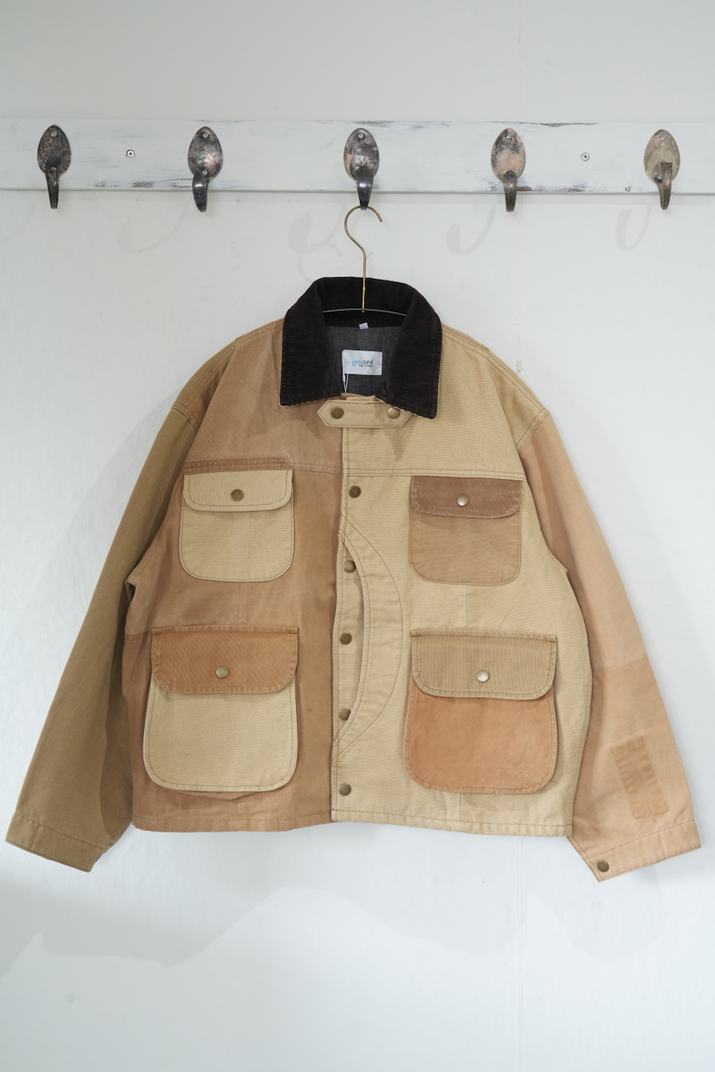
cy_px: 536
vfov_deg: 33.9
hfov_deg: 23.0
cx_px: 358
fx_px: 1757
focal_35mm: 59
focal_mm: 59
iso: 1000
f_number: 9
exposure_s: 1/25
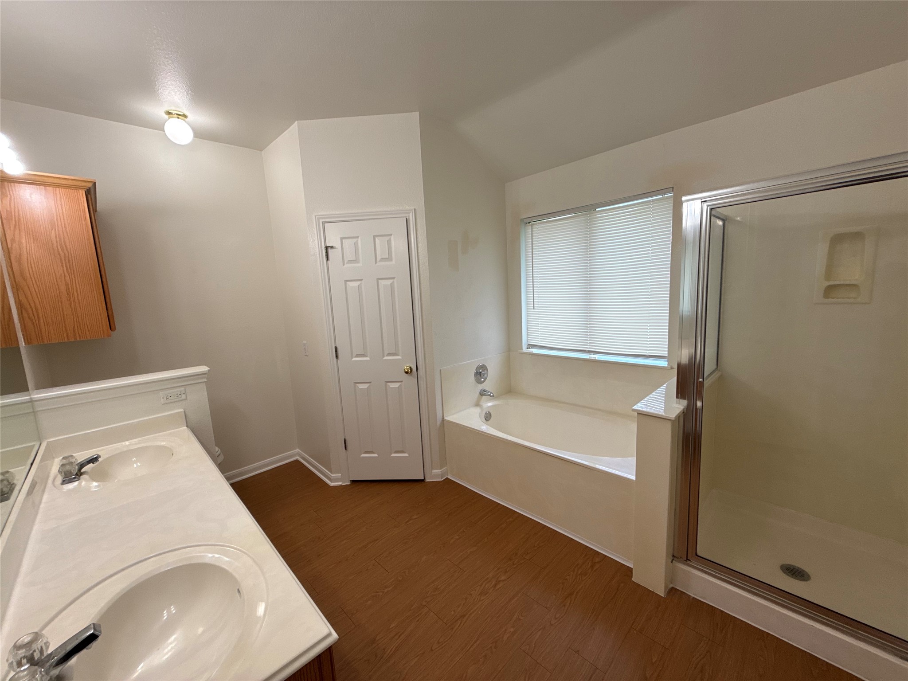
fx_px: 367
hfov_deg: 102.1
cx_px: 454
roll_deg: +2.7
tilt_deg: -8.5
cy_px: 340
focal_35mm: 14
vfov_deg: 85.7
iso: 80
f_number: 2.2
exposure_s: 1/120
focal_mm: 2.22
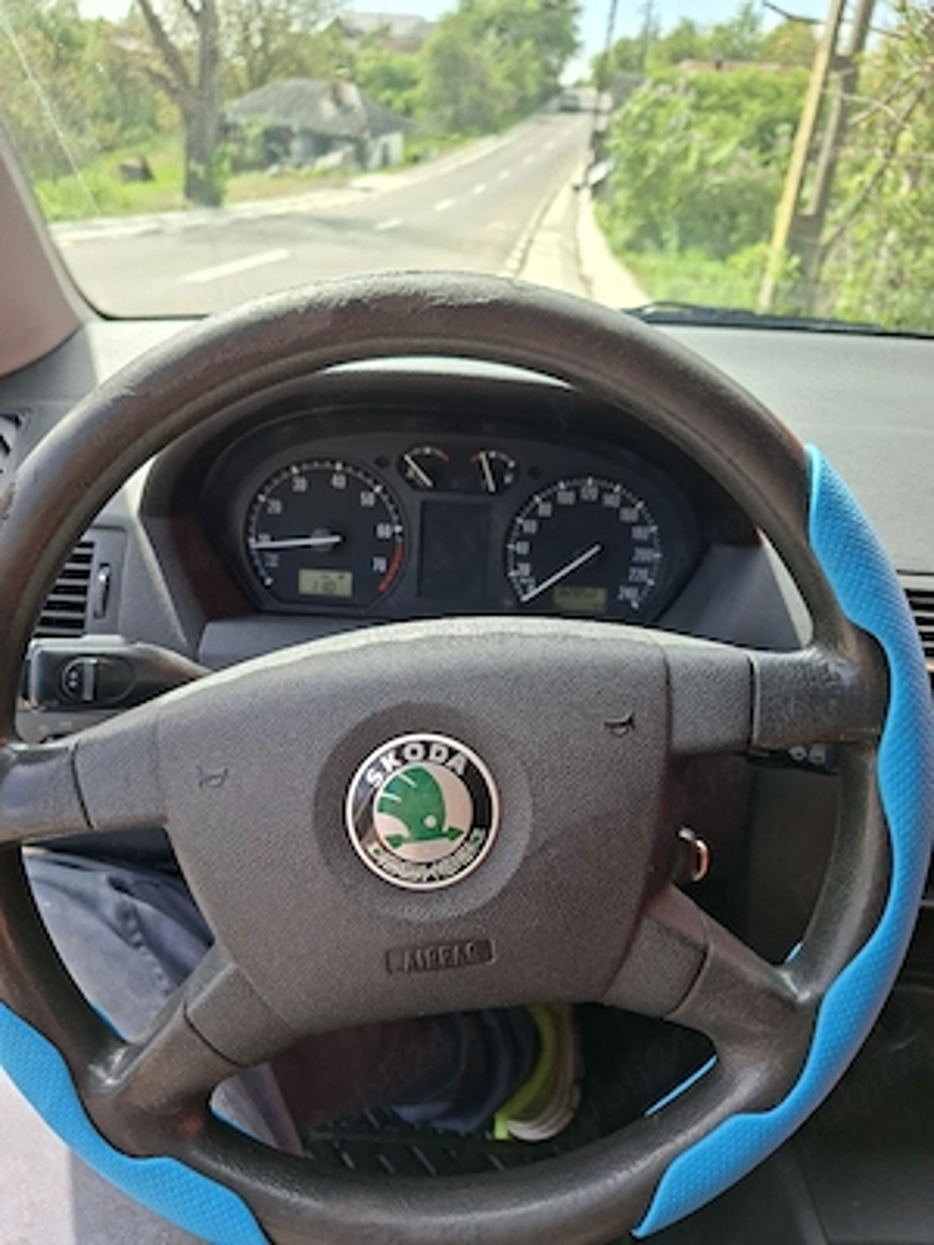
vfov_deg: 73.9
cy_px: 622
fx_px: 827
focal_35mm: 23
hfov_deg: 58.9
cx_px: 467
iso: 50
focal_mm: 5.54
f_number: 1.8
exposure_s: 1/417
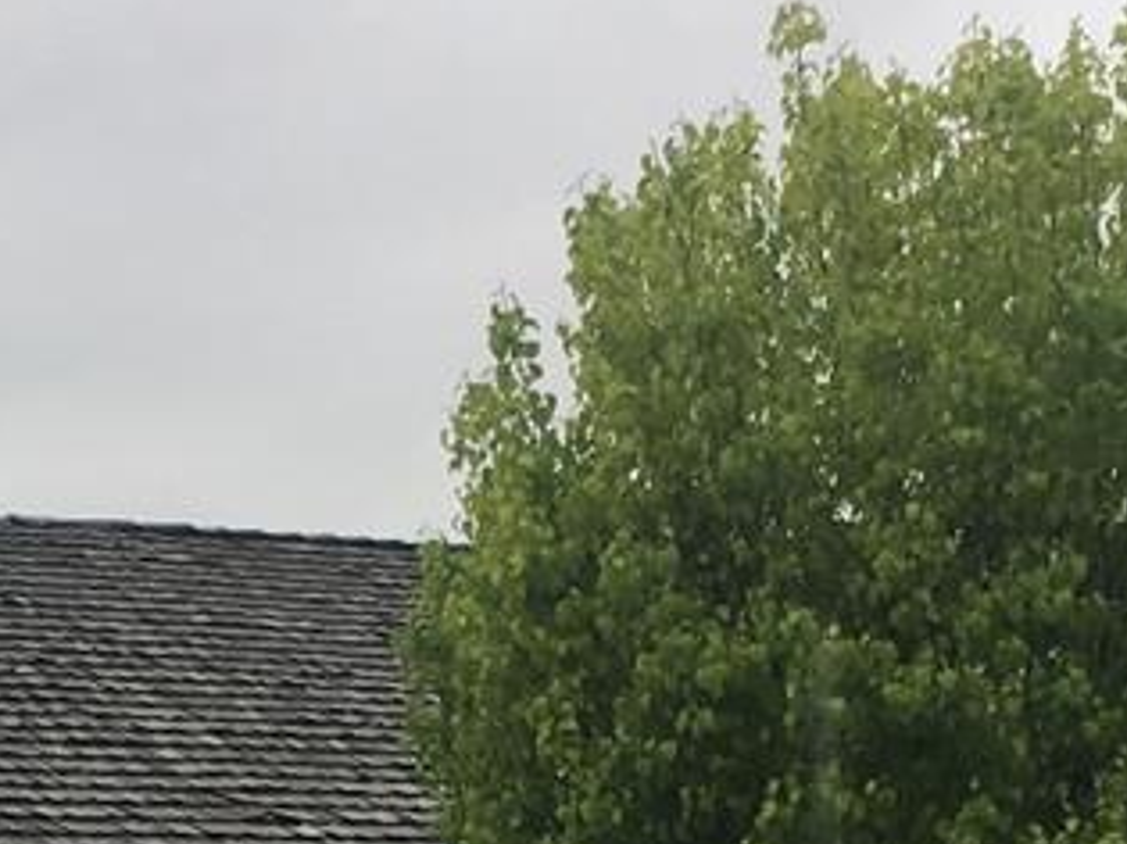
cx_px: 433
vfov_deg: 10.3
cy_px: 1305
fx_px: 4491
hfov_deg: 14.3
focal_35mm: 138
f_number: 2.2
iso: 25
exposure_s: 1/475
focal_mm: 4.15
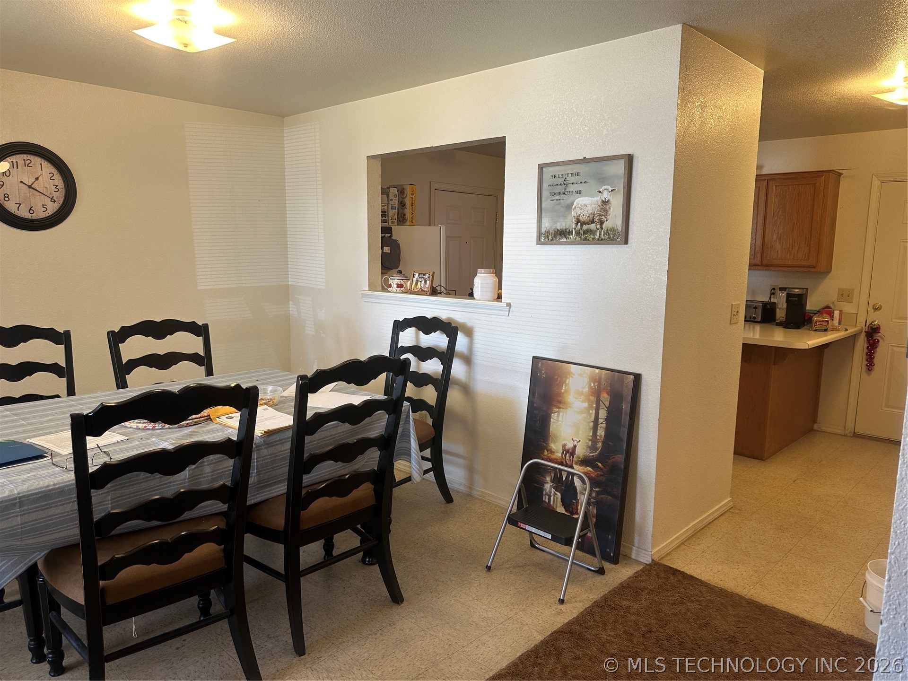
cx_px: 454
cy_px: 340
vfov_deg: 56.8
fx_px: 630
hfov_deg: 71.6
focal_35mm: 24
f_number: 1.78
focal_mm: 6.86
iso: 125
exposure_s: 1/60
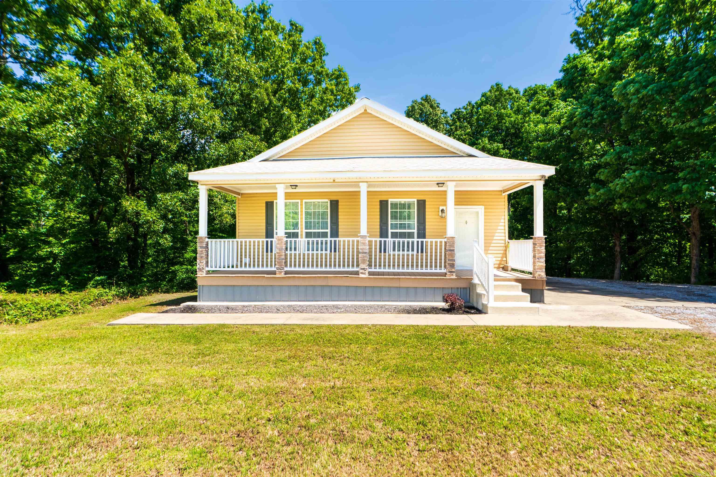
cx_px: 358
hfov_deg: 96.7
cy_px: 238
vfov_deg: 73.7
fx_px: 318
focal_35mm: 16
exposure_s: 1/1250
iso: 100
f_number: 8
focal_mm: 16
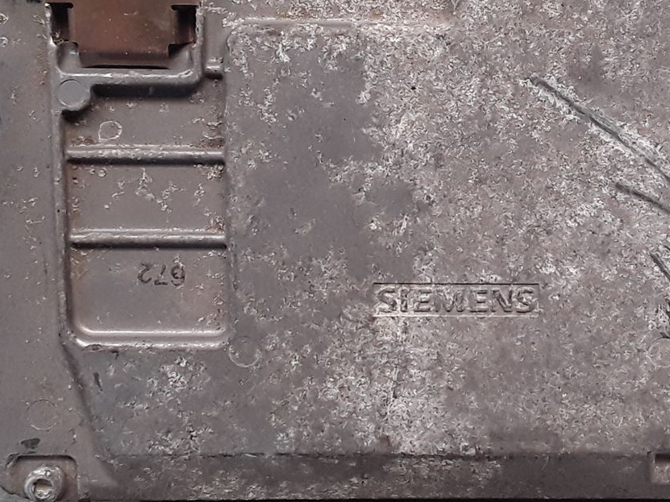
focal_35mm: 69
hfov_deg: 27.9
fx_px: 1335
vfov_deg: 21.3
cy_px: 189
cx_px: 469
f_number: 1.9
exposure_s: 1/138
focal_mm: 2.91
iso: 100
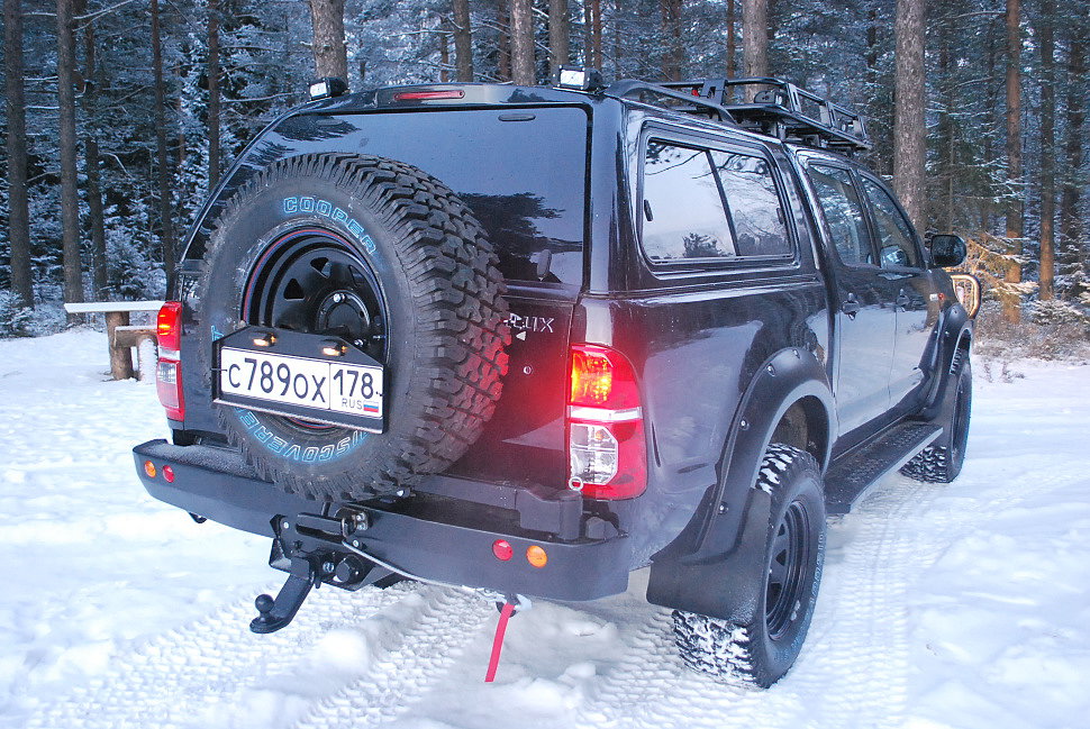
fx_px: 1000
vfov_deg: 40.1
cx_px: 545
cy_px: 364
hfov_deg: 57.2
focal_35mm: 33
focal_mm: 22
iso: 1600
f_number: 4
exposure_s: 1/25
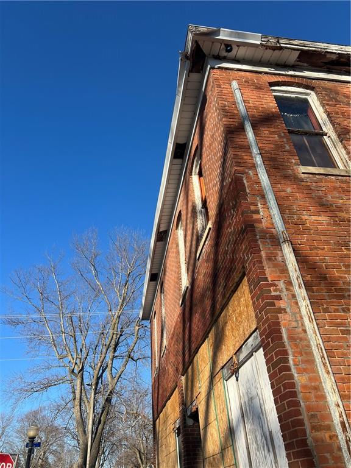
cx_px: 176
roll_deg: +3.6
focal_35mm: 26
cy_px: 234
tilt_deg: +36.2
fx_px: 352
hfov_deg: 53.1
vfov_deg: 67.3
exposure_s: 1/2632
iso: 50
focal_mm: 5.7
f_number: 1.5
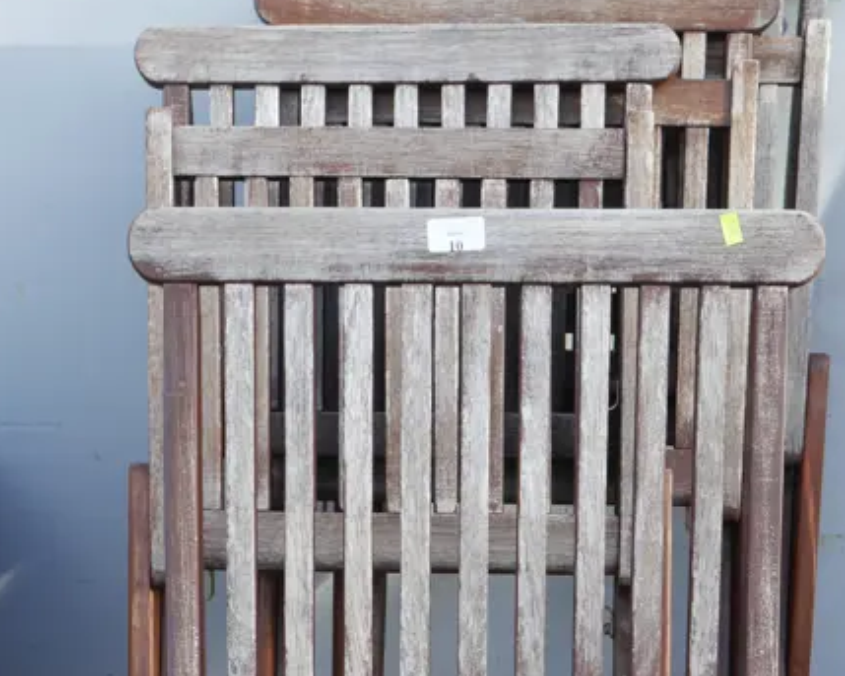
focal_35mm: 70
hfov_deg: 27.1
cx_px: 464
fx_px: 1750
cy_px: 822
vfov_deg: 20.4
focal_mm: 15
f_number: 5
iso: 200
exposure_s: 1/160
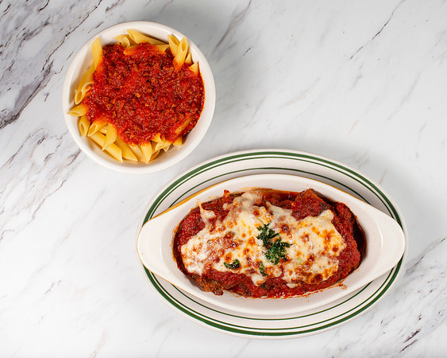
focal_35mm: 61
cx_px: 252
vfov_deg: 24.8
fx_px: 811
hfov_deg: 30.8
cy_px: 170
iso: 200
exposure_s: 1/250
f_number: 13
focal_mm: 50
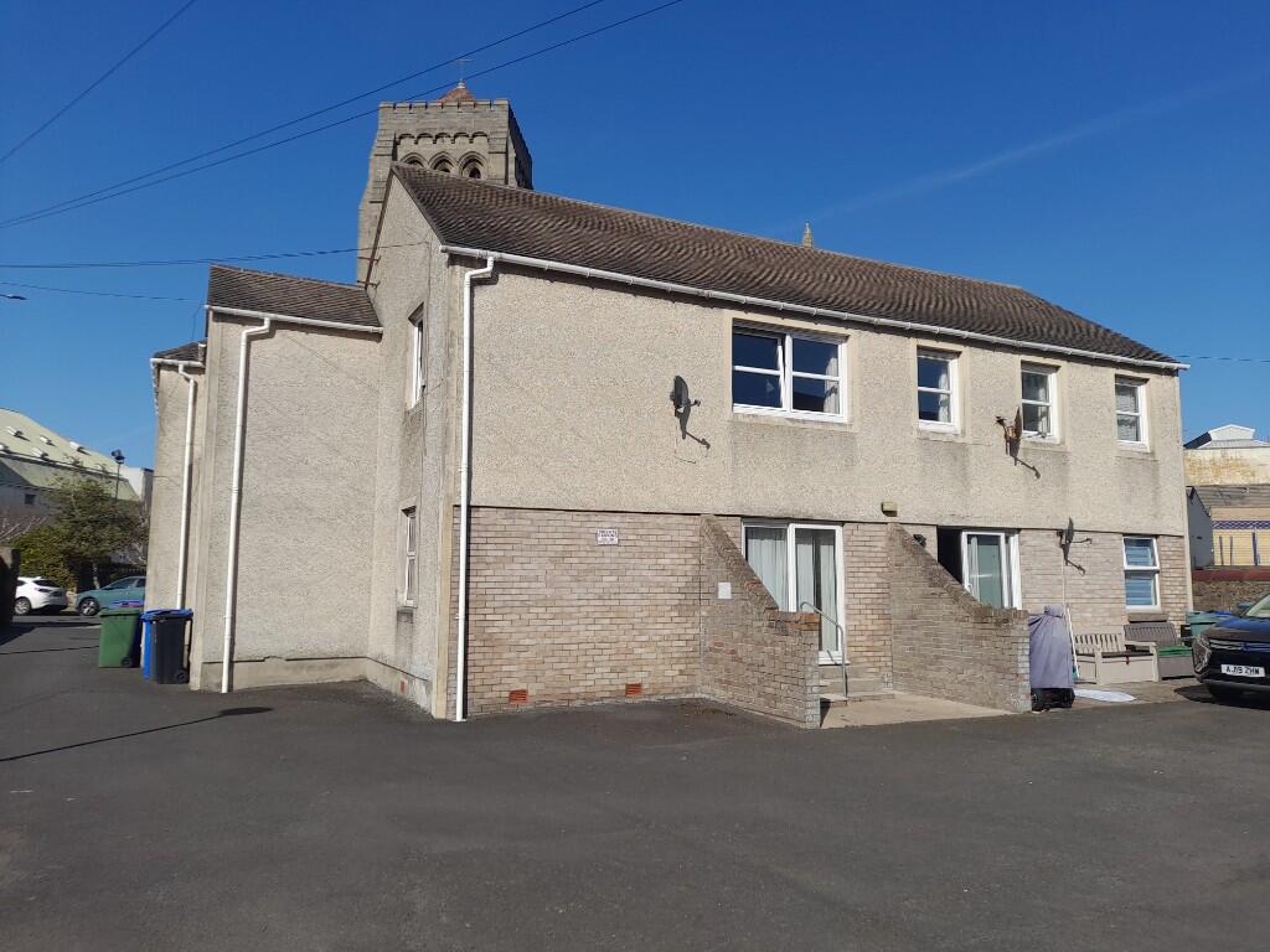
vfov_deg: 54.9
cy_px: 476
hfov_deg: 69.4
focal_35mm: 25
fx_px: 917
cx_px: 635
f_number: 2
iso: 20
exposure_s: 1/1112
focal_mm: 4.6
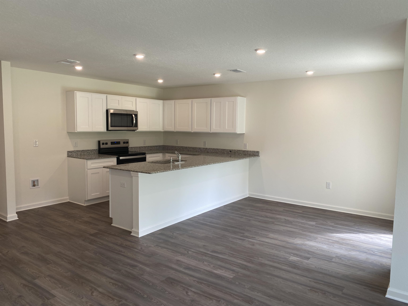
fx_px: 306
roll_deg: -1.0
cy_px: 153
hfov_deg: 67.3
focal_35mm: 26
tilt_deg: -6.1
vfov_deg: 53.1
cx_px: 204
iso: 64
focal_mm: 4.25
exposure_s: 1/120
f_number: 1.8
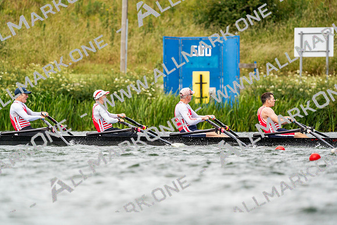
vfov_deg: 2.9
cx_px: 168
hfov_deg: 4.4
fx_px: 4372
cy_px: 112
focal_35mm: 467
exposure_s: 1/2000
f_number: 6.3
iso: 400
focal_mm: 467
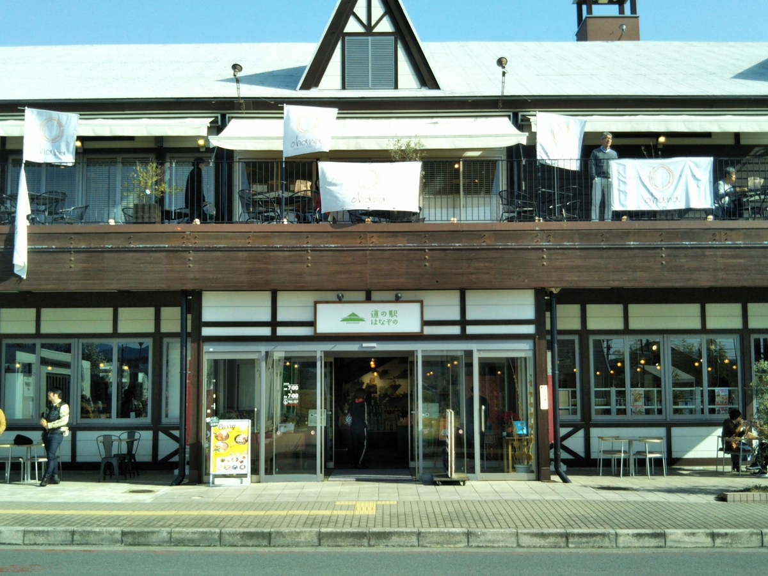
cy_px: 288
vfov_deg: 46.8
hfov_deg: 60.0
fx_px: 666
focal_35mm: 30
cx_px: 384
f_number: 2.2
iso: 27
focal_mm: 4
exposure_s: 1/659
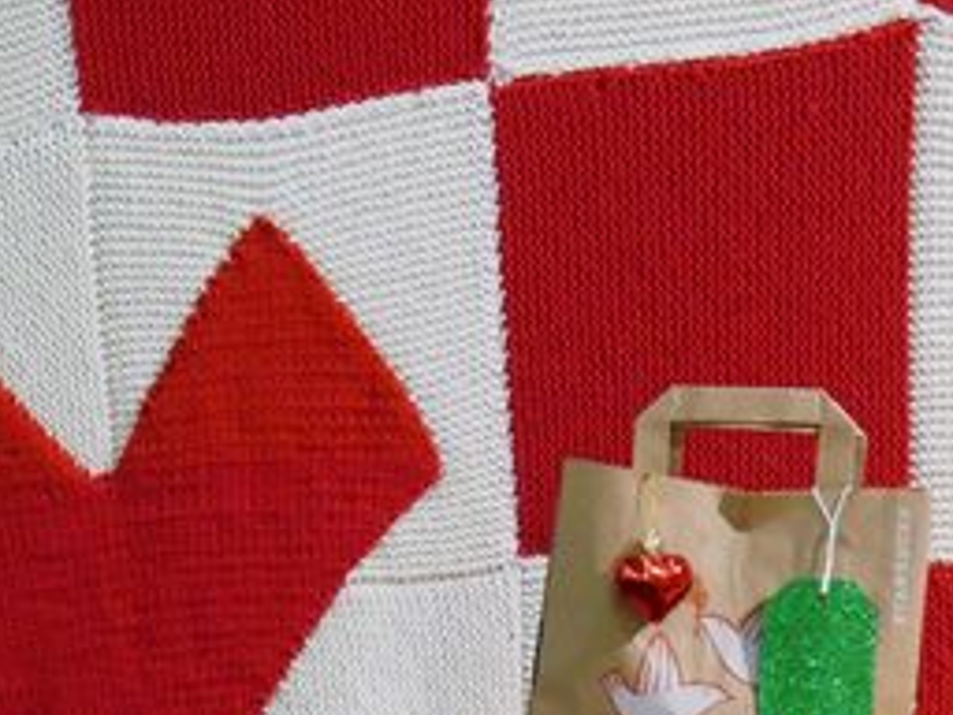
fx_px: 1982
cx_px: 275
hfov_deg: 26.8
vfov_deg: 20.0
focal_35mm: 72
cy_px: 648
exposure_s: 1/30
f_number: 5
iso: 3200
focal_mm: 18
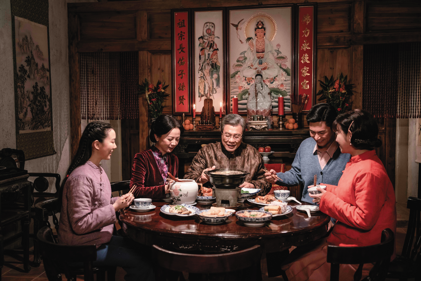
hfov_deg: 51.9
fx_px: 433
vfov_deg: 36.0
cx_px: 210
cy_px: 140
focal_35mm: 37
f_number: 4
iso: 3200
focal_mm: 37
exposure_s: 1/100
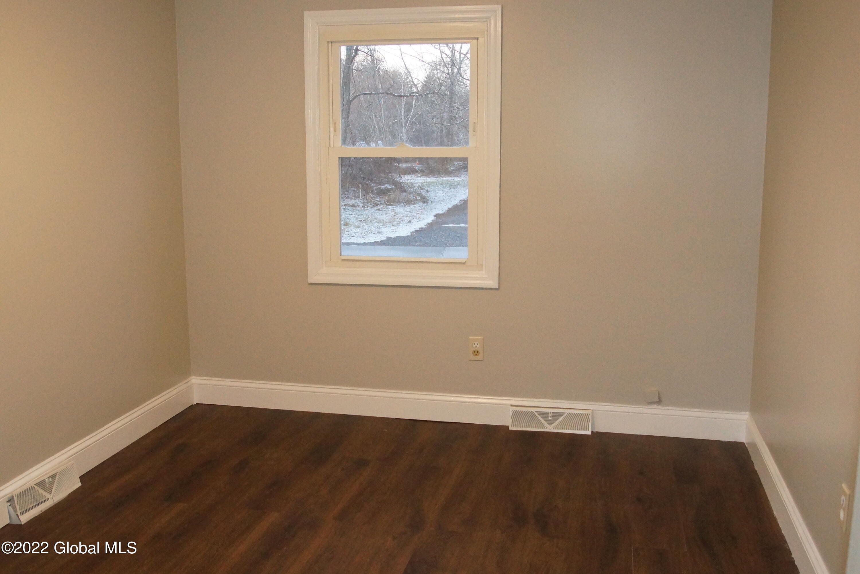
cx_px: 430
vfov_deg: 36.9
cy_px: 287
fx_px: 860
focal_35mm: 36
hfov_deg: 53.1
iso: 1600
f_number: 4.5
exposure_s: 1/80
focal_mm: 17
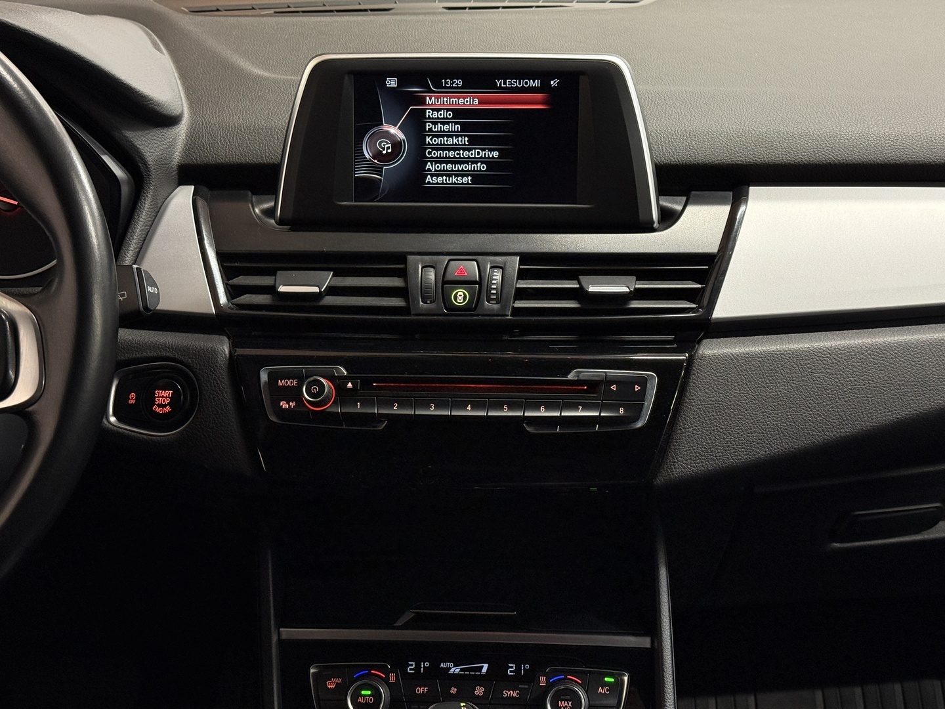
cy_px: 354
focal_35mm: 48
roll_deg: +0.8
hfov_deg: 39.7
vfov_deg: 30.3
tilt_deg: -20.0
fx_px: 1310
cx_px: 472
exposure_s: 1/57
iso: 250
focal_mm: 6.76
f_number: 1.78
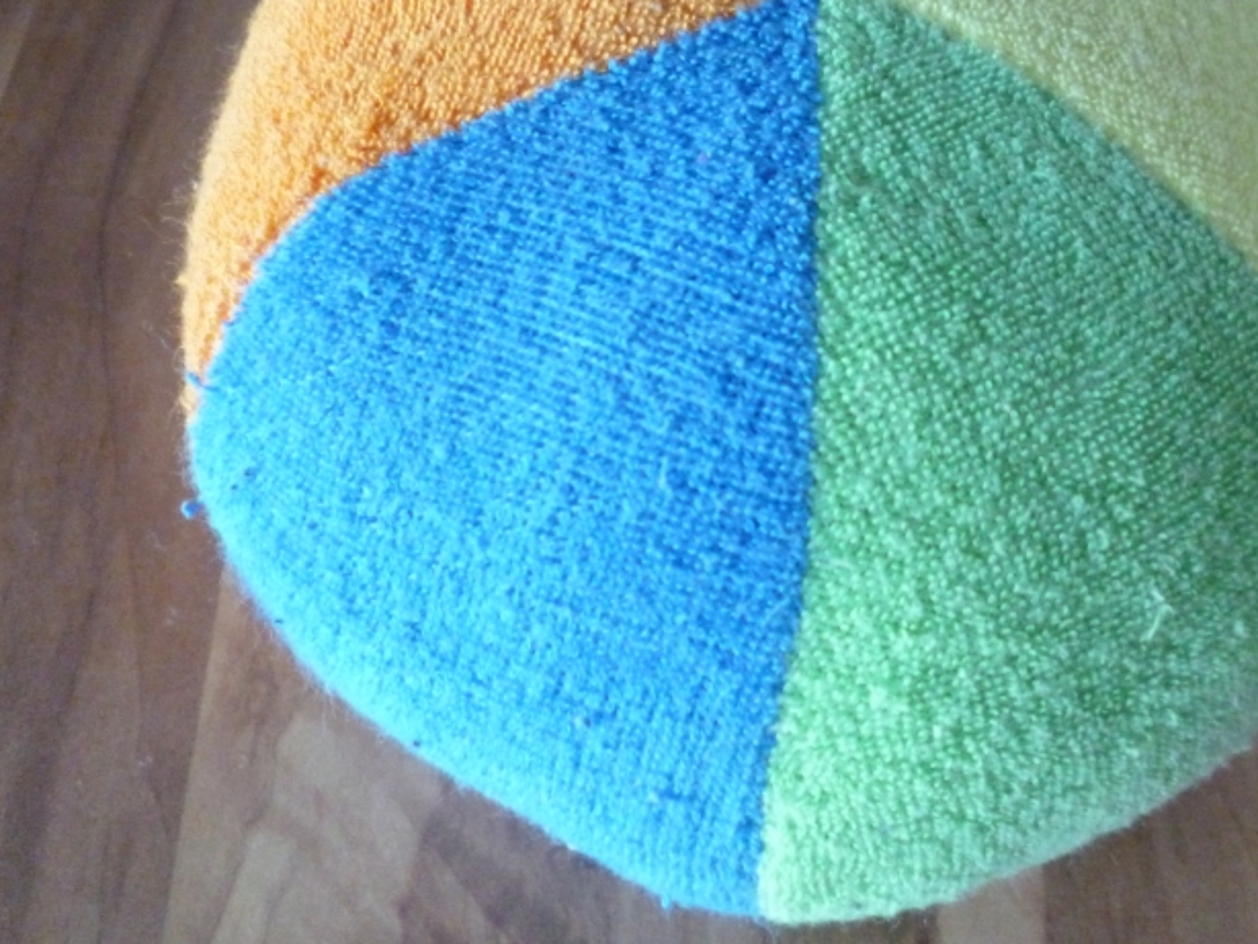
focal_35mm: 36
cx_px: 839
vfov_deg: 38.8
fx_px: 1309
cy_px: 253
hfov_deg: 50.4
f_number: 2.5
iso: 800
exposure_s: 1/60
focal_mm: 4.3
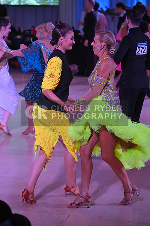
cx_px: 75
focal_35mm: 125
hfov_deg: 11.0
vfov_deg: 16.4
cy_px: 113
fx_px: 781
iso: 1250
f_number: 5
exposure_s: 1/320
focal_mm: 125
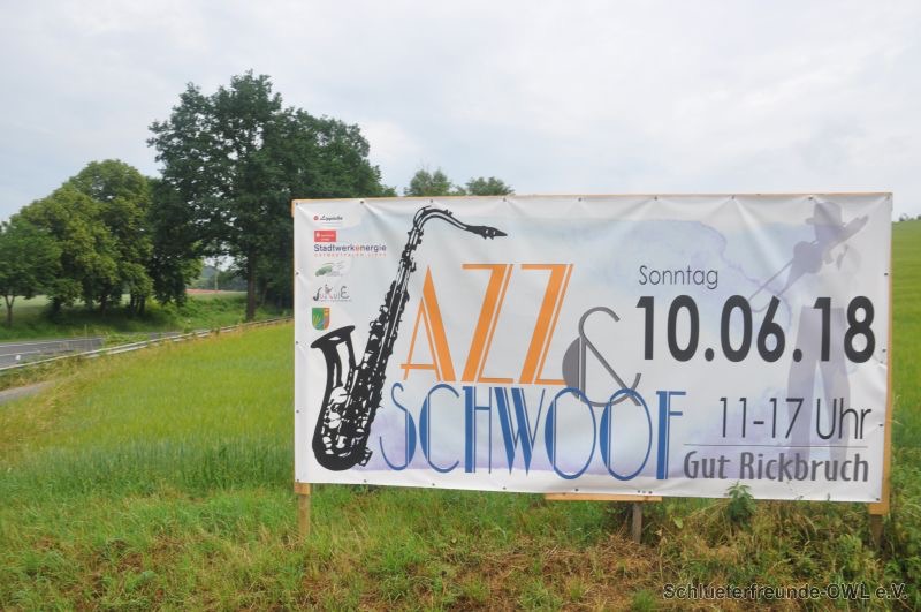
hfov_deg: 67.5
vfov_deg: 47.8
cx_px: 460
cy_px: 306
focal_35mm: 27
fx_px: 690
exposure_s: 1/200
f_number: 14
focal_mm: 18
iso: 200
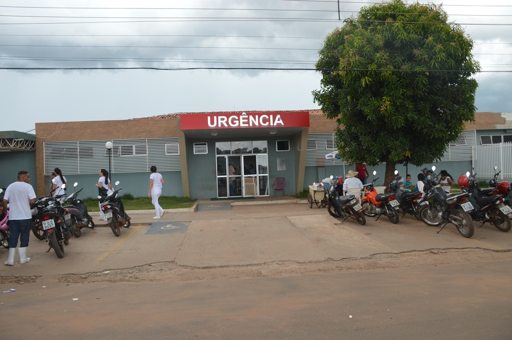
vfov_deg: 47.9
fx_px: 384
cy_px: 170
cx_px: 256
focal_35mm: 27
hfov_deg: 67.4
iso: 100
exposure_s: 1/160
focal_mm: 18
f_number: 6.3
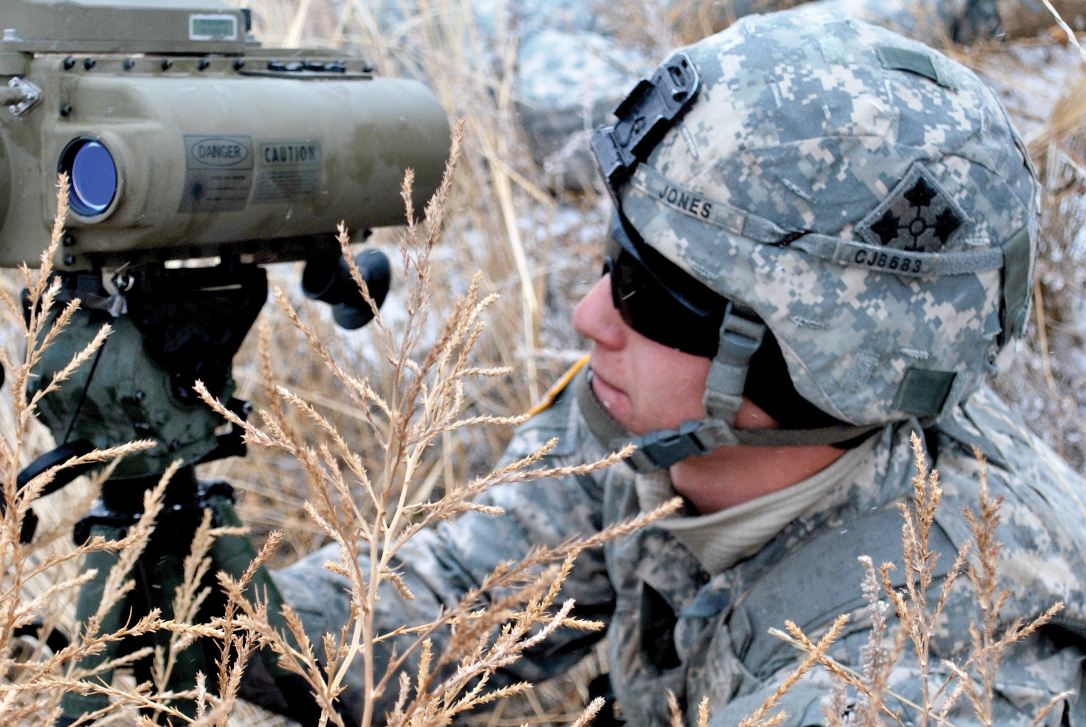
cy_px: 400
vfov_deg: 14.3
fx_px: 2899
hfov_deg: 21.2
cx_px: 475
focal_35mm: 96
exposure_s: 1/250
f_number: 5.3
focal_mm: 40
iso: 200
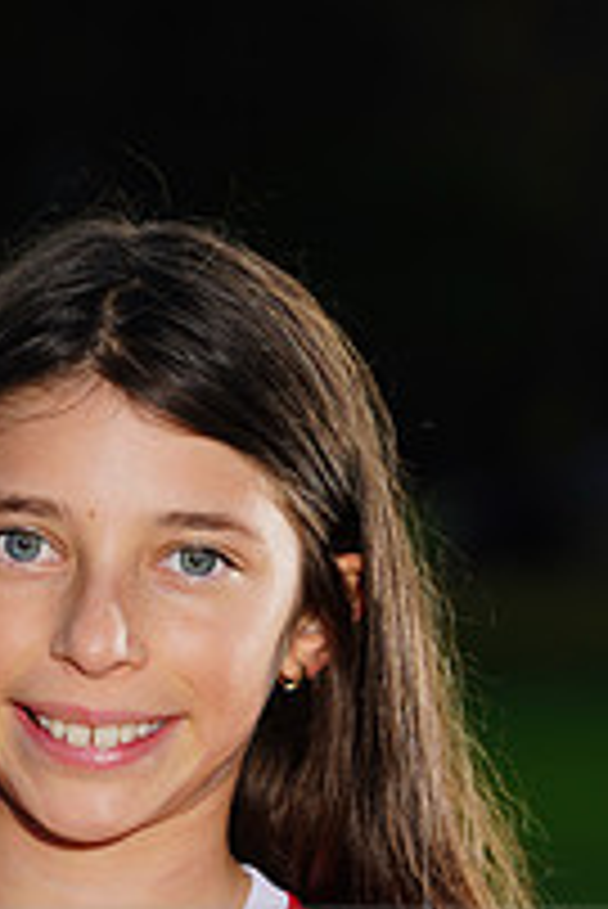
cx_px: 128
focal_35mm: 708
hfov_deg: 1.9
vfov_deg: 2.9
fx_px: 17904
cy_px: 968
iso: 200
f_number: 10
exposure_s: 1/250
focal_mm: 247
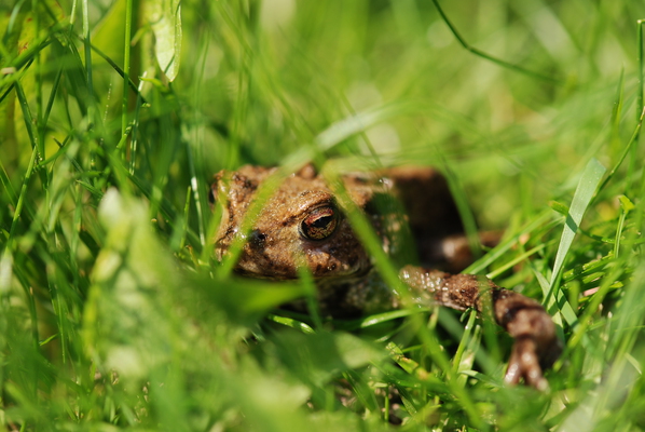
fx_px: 2825
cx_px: 322
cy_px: 216
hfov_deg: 13.0
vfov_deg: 8.7
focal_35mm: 158
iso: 100
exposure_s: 1/250
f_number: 4.5
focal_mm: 105
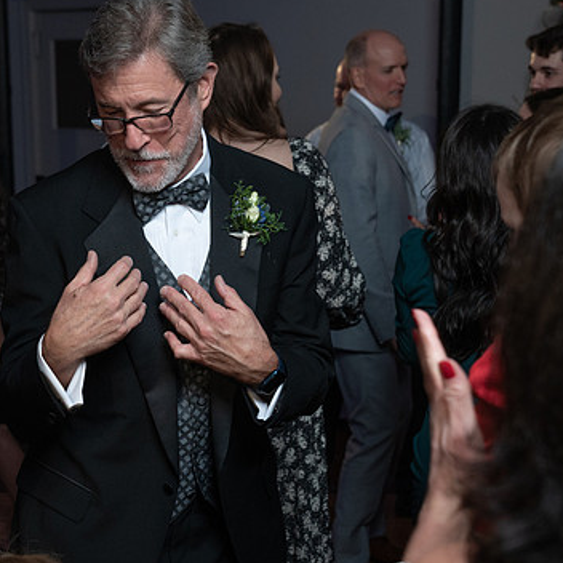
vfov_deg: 22.2
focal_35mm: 78
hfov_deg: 22.2
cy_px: 321
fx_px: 1435
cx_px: 221
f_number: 5
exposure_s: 1/200
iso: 2000
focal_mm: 50
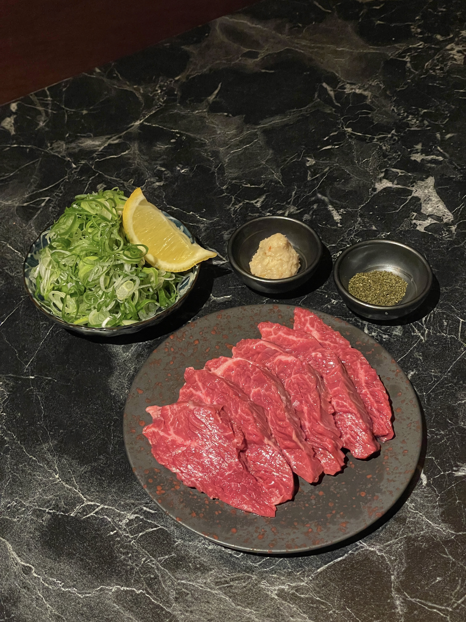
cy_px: 311
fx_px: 933
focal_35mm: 52
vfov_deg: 36.8
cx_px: 233
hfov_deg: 28.0
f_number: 2
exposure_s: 1/40
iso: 640
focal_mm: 6
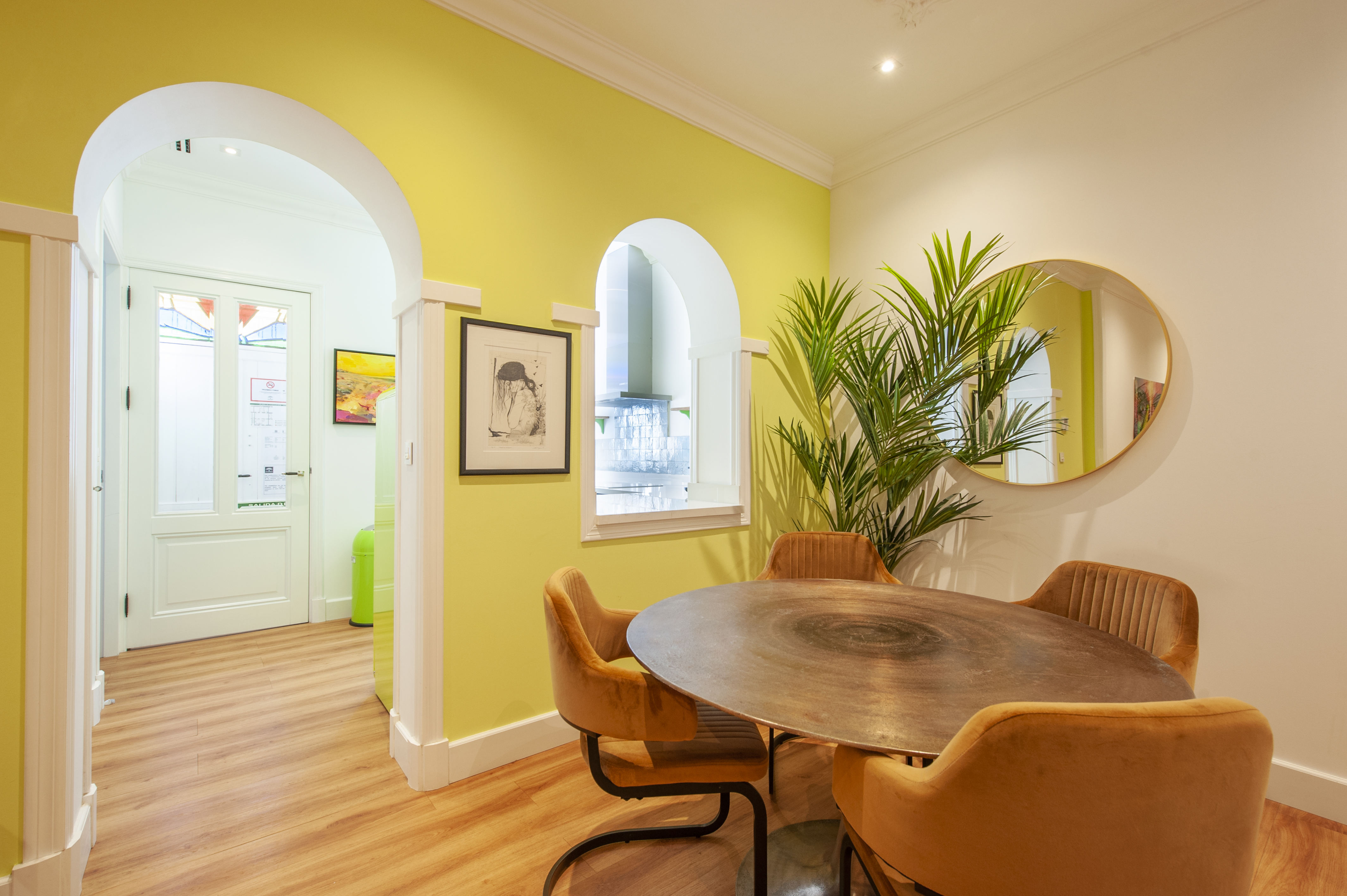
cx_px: 674
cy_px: 448
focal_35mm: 16
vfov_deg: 73.7
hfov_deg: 96.8
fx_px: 598
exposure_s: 1/15
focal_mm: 16
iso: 400
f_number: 8
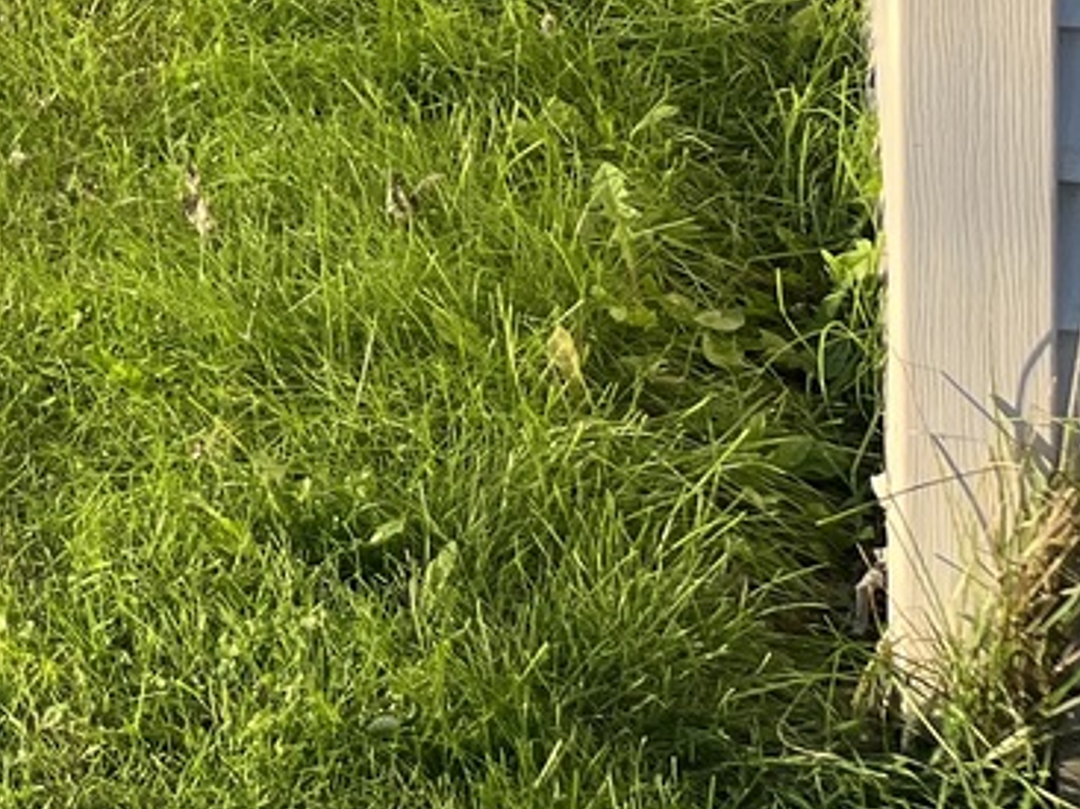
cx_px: -1024
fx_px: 3181
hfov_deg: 15.6
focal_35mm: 102
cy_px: -532
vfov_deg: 13.4
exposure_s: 1/766
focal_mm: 5.1
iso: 50
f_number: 1.6
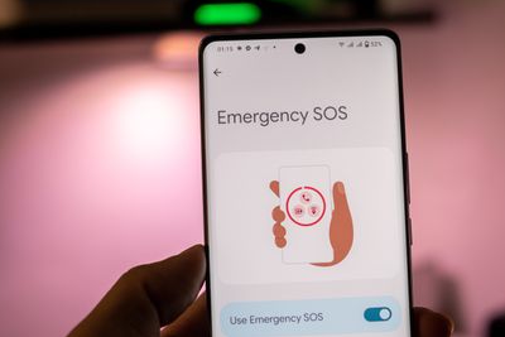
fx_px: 884
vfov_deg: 21.6
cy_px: 166
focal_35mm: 63
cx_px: 302
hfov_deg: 31.8
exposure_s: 1/100
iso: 280
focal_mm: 35
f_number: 2.2
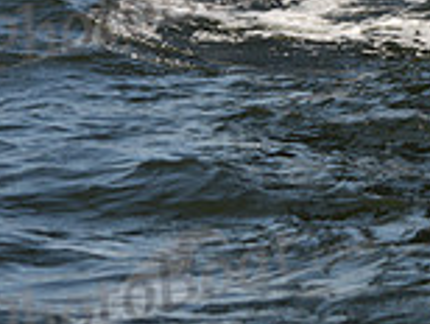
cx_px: 519
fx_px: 3148
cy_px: -183
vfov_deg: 5.8
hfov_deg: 7.7
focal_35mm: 253
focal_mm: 70
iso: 250
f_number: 4.5
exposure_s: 1/1600
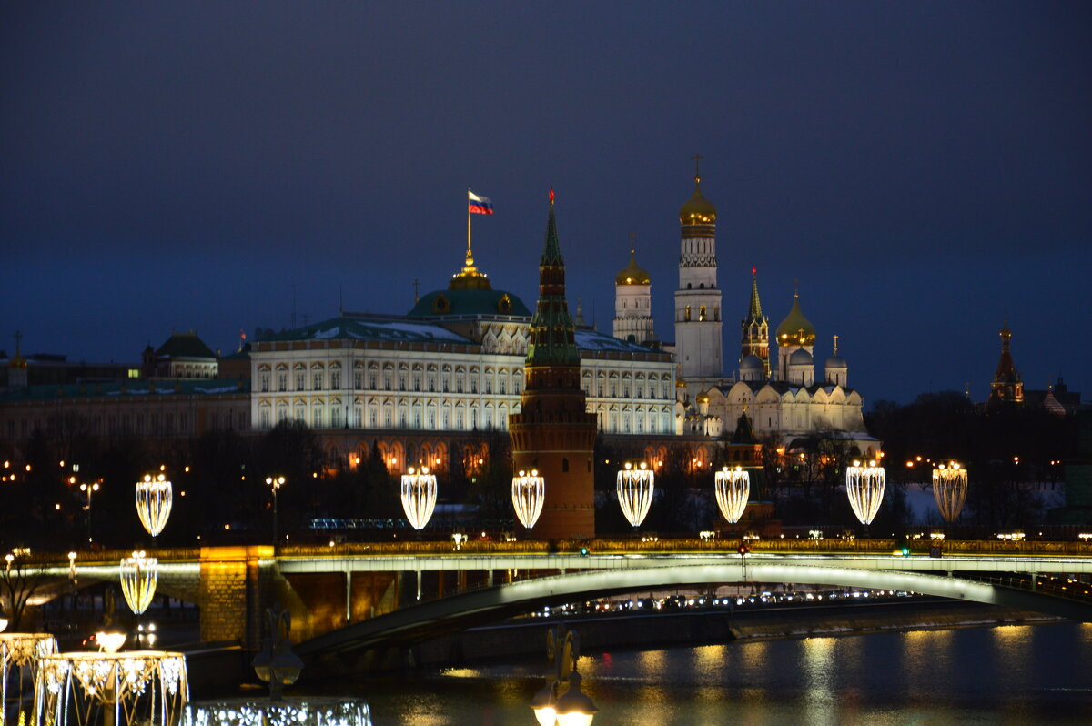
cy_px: 363
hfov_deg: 15.2
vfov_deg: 10.1
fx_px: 4092
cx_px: 546
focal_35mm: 135
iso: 800
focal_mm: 90
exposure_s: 1/20
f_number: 5.6
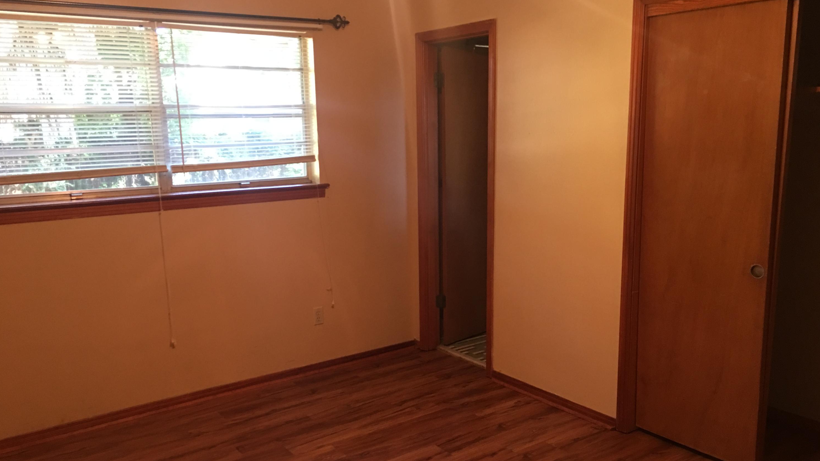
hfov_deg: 61.0
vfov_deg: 36.6
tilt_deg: -9.6
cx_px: 409
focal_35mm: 32
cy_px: 271
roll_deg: +0.9
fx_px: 696
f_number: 2.2
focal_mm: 4.15
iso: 80
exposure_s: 1/10
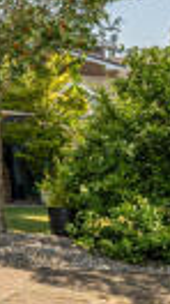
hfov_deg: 10.9
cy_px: 43
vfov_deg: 25.0
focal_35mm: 83
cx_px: -303
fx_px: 667
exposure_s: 1/800
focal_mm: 15
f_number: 8
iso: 400
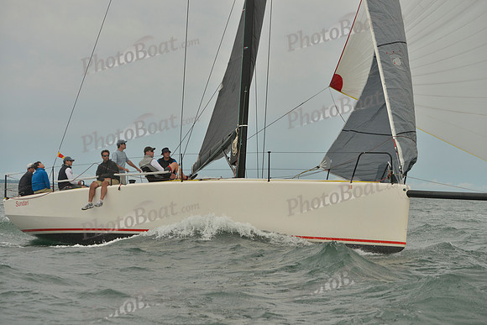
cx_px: 244
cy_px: 162
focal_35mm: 82
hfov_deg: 24.8
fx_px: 1109
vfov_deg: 16.7
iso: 400
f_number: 5.6
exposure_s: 1/1250
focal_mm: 82
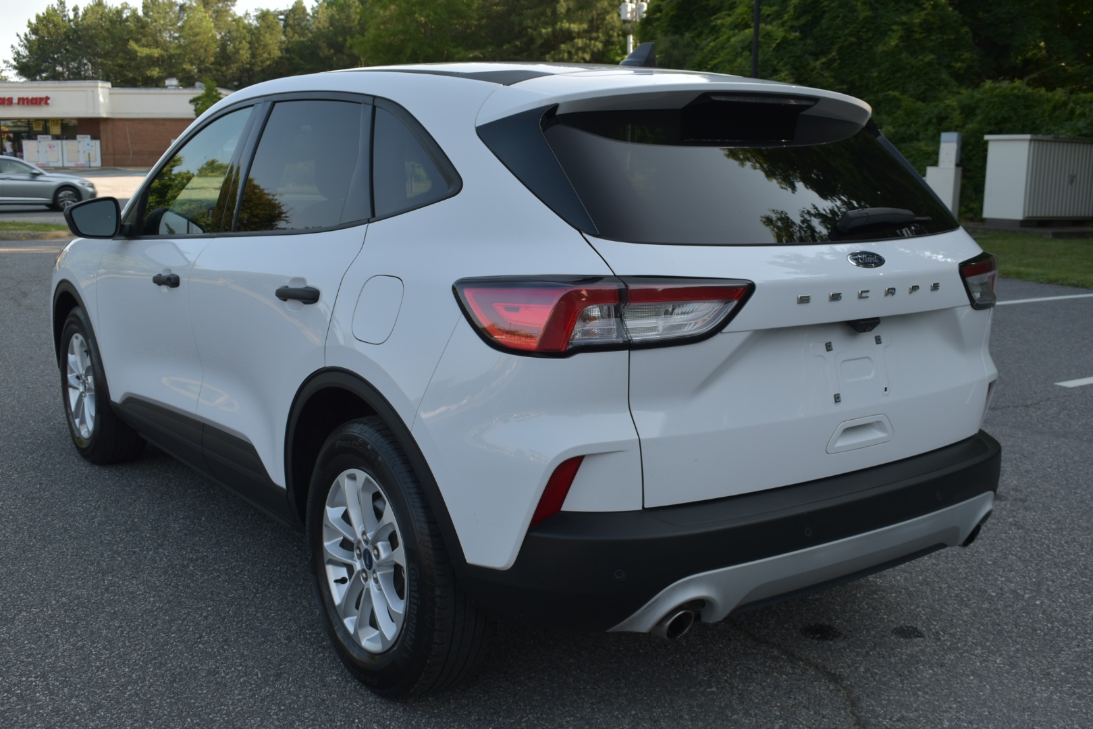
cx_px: 546
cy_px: 364
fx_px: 1139
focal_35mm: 38
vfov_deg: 35.5
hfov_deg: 51.3
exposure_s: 1/160
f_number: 6.3
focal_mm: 25
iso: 100
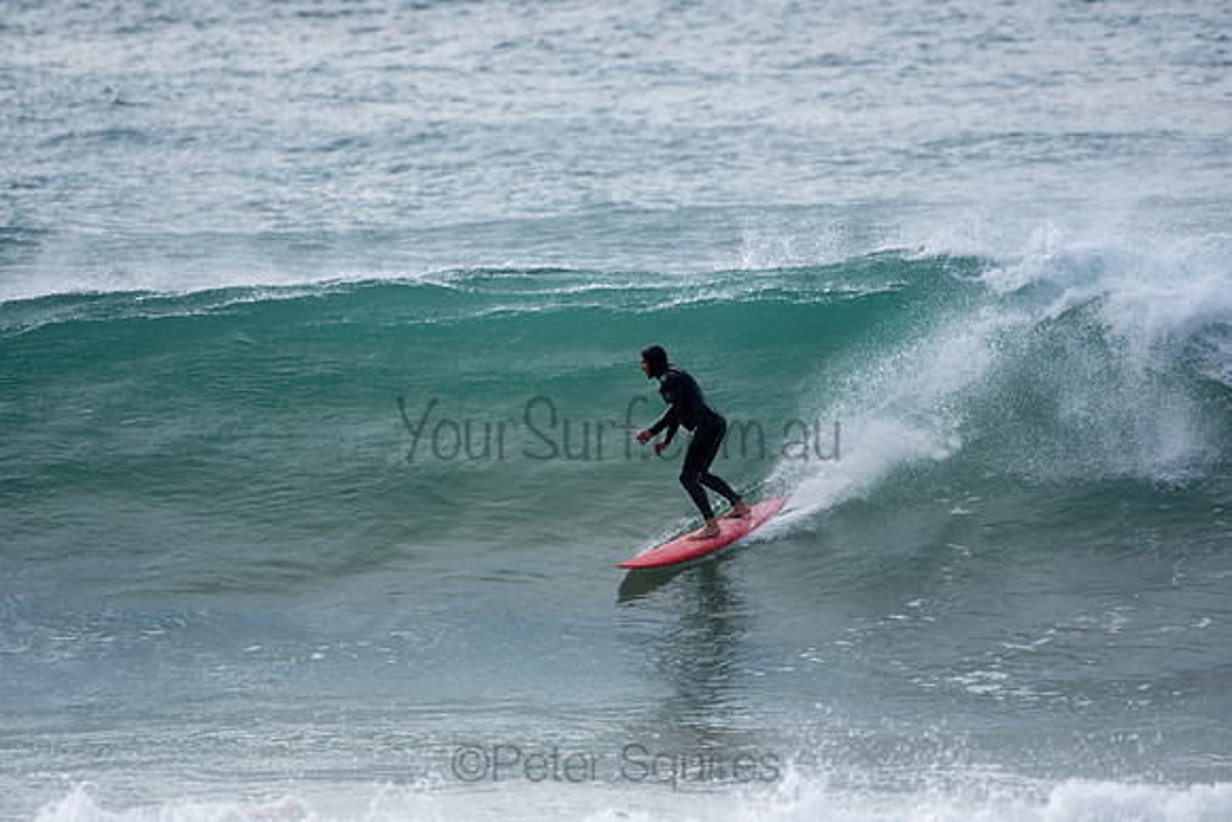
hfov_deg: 2.7
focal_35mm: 750
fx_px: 25671
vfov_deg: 1.8
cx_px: 616
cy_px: 411
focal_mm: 500
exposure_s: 1/800
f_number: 5.6
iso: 160
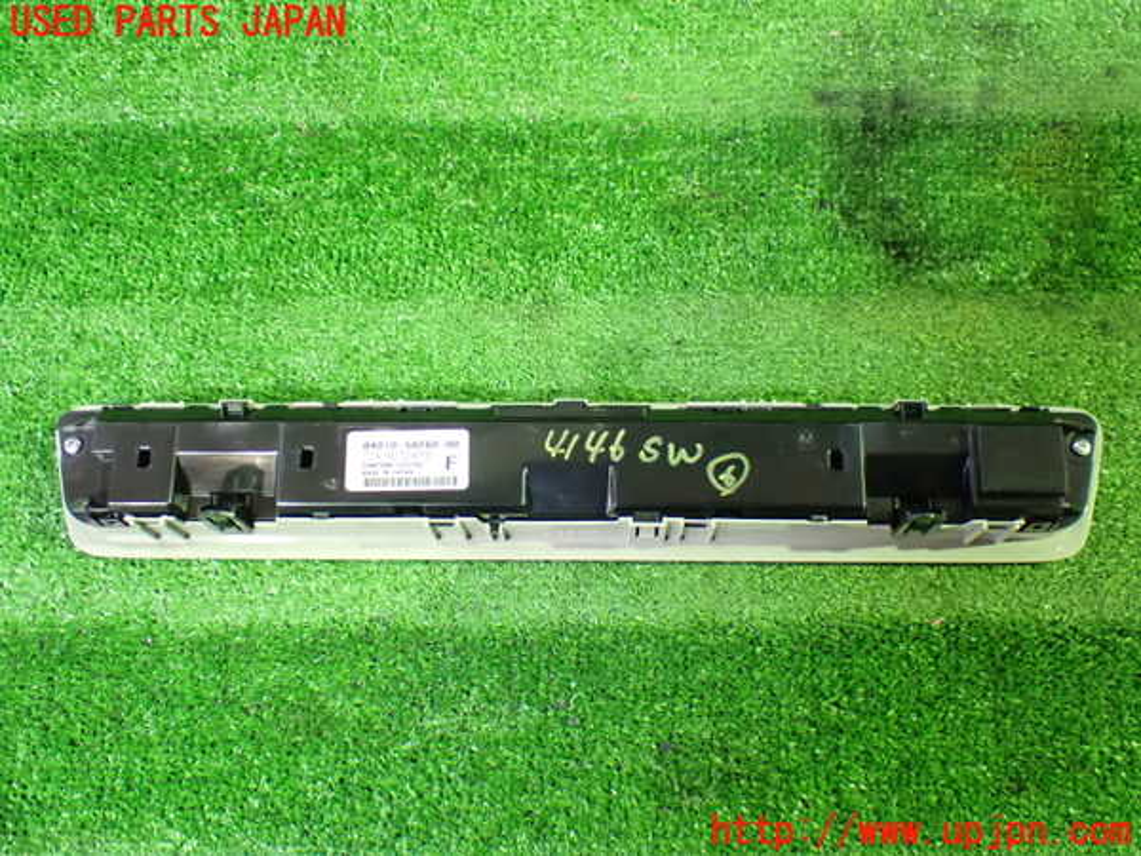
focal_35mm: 41
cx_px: 570
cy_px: 428
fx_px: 1351
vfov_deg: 35.1
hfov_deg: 45.8
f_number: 2.8
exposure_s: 1/40
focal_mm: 7.31
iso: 1600
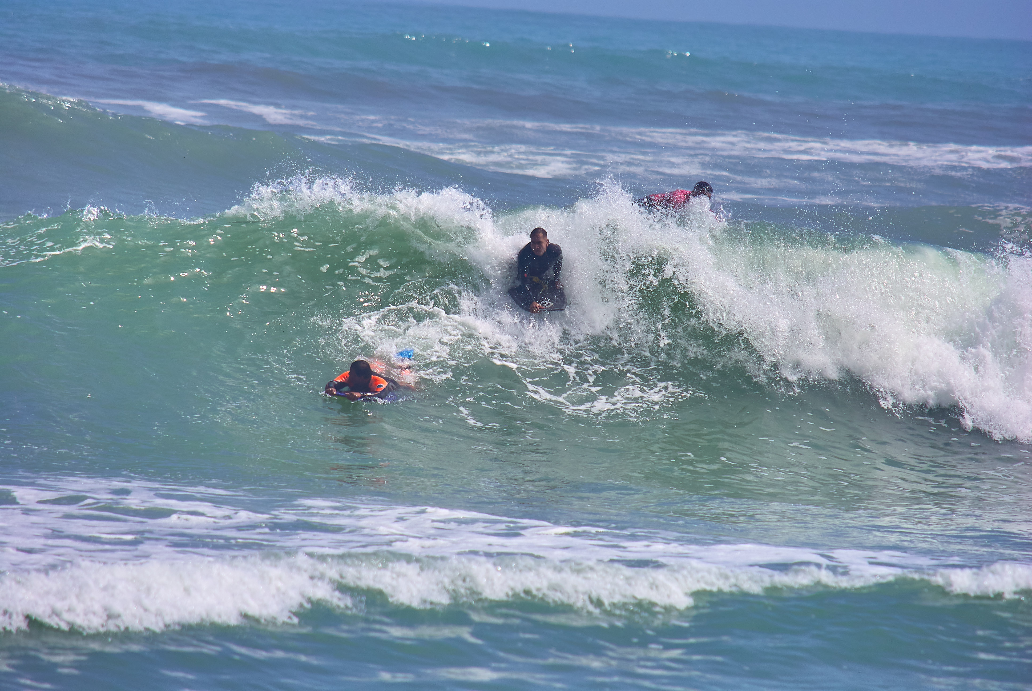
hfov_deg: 4.6
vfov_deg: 3.1
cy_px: 346
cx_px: 516
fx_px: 12915
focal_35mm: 450
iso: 200
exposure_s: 1/1600
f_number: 7.1
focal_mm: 300
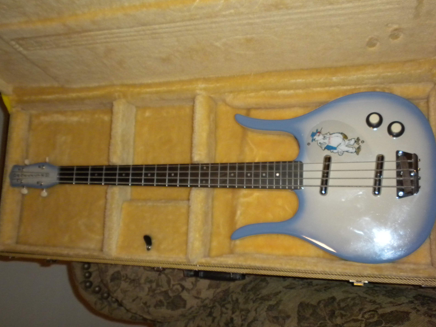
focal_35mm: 39
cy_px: 166
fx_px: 491
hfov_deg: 47.9
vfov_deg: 36.8
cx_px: 217
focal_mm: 6.6
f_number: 3.5
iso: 400
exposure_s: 1/30
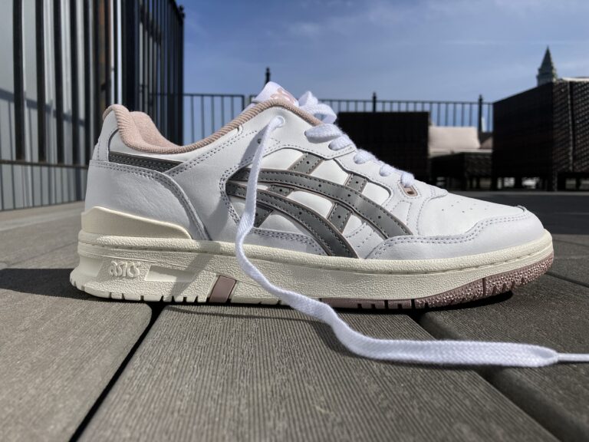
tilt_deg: -3.1
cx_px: 294
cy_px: 221
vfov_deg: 49.7
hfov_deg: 63.4
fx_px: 476
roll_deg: +0.0
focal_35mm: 28
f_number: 1.8
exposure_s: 1/6944
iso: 20
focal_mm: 3.99
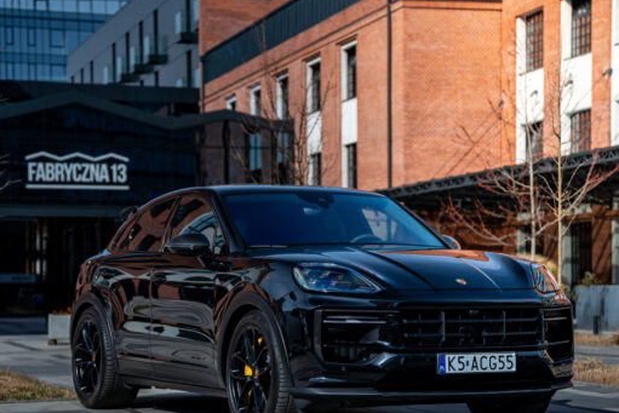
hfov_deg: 20.4
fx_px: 1720
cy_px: 264
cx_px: 319
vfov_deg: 13.7
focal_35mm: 100
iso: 100
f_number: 2.8
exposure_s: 1/1600
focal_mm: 71
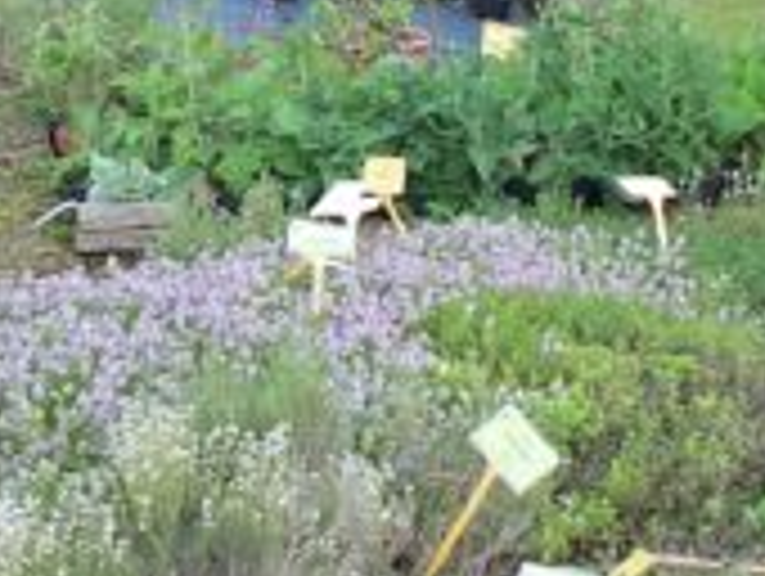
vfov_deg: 10.0
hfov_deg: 13.4
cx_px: 482
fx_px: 3253
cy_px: -27
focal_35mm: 147
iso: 80
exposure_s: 1/100
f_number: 2.8
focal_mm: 7.54
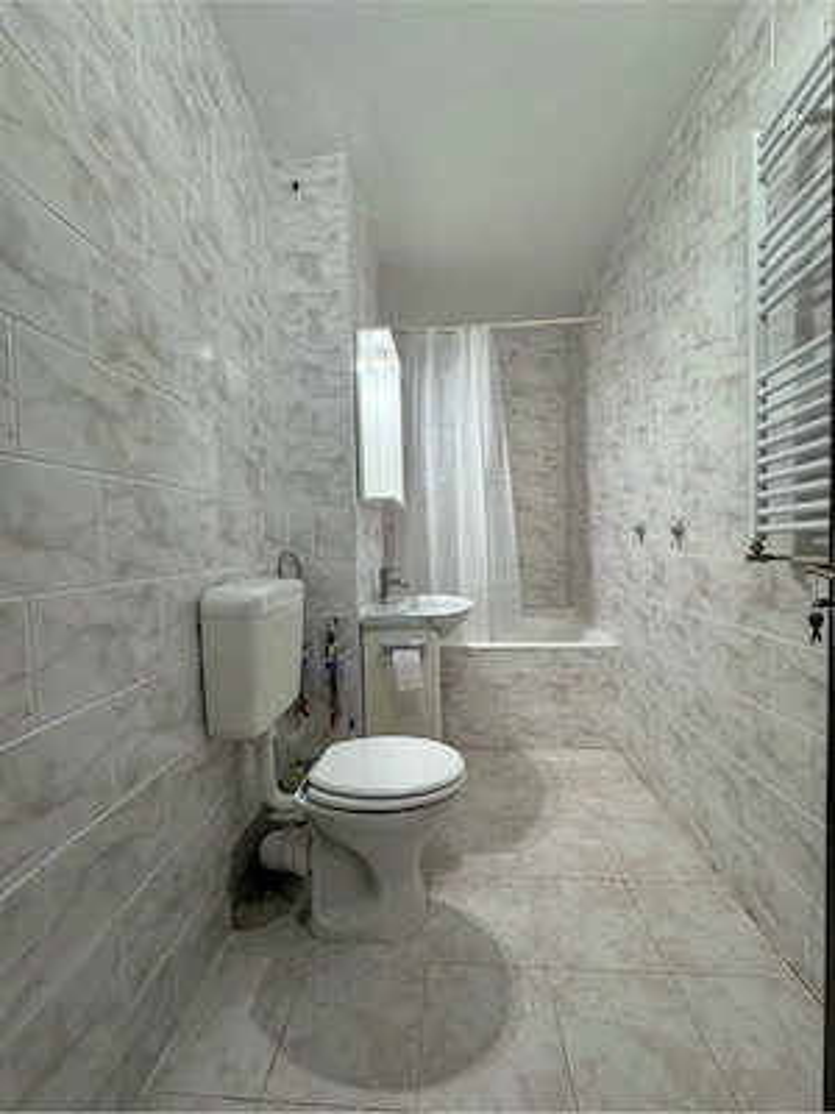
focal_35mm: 14
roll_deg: +0.6
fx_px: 450
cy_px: 557
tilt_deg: -1.6
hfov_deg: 85.7
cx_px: 418
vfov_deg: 102.1
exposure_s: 1/100
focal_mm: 2.22
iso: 160
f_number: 2.2
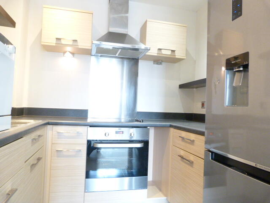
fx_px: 195
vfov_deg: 54.9
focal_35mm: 25
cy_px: 102
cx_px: 135
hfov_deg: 69.4
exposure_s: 1/15
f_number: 2.8
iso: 500
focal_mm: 4.5
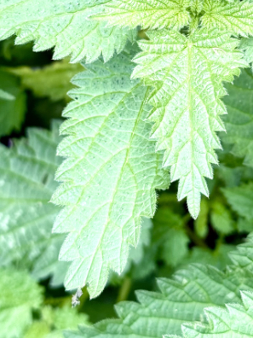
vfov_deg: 17.2
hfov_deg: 13.1
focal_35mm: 113
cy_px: 30
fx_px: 1101
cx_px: 197
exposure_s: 1/241
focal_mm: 6.8
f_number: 1.8
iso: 64
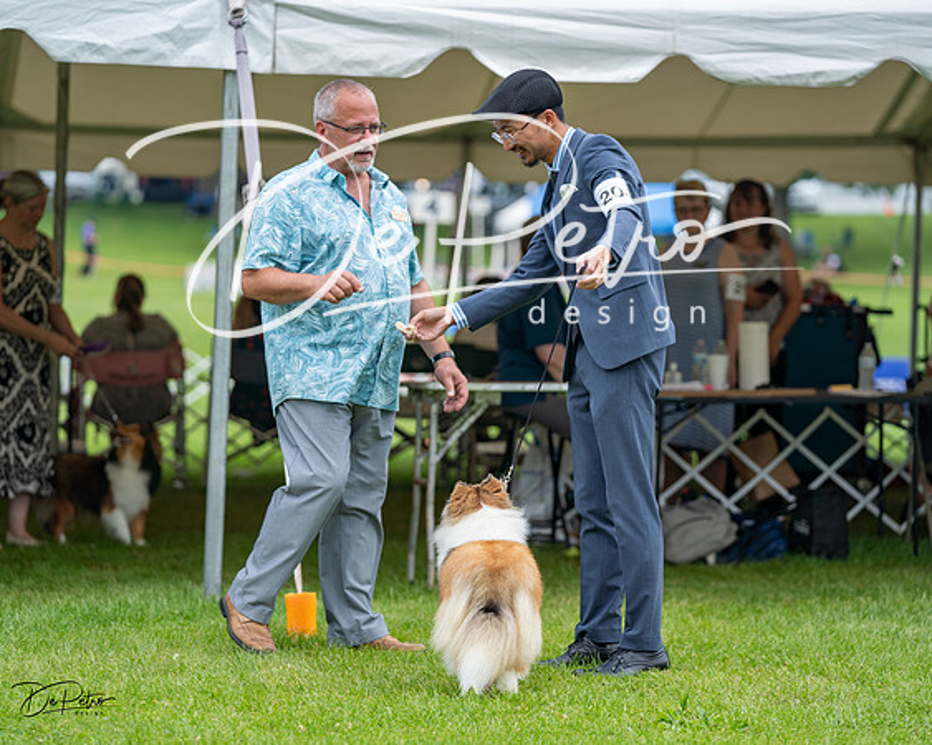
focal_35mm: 144
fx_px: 3962
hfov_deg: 13.4
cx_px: 466
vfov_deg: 10.7
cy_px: 372
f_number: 3.2
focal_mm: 125
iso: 100
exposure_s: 1/800
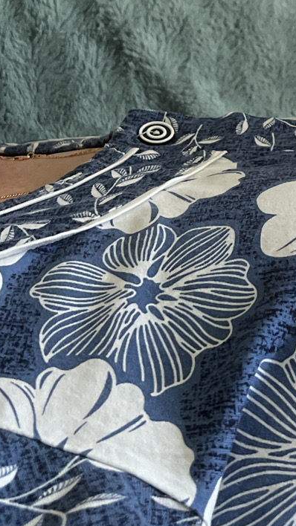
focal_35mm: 80
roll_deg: +3.2
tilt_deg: -7.3
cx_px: 285
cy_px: 7
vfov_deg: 25.3
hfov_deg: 14.9
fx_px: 1117
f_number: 1.6
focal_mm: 5.1
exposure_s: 1/60
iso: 400
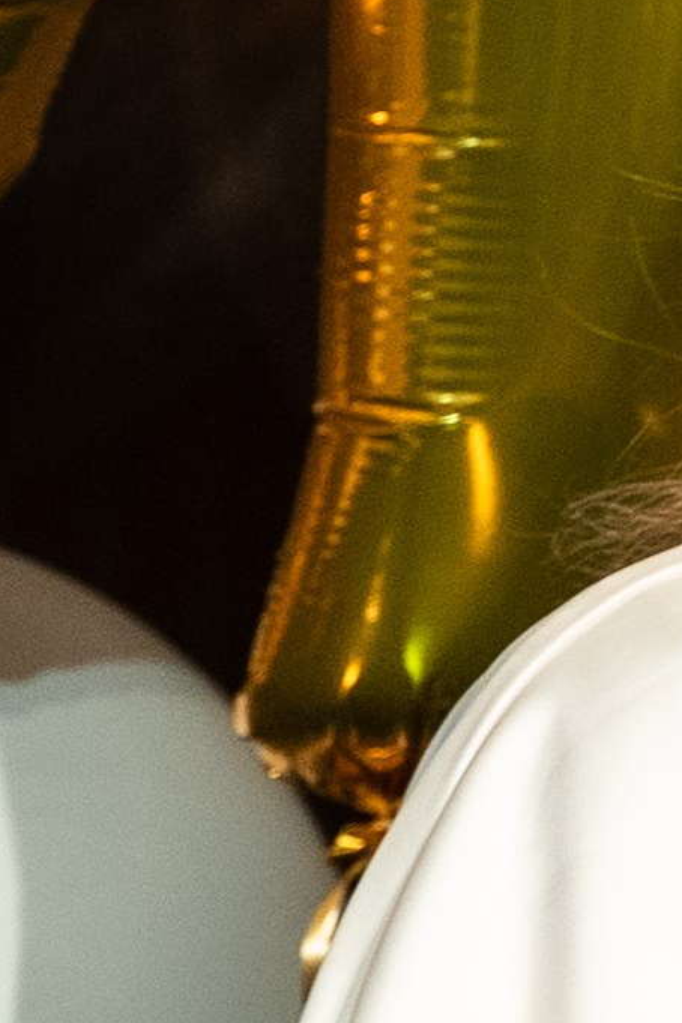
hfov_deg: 2.6
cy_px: 633
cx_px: 127
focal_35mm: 534
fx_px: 15173
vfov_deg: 3.9
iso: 1600
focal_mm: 51.9
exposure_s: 1/125
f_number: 2.8
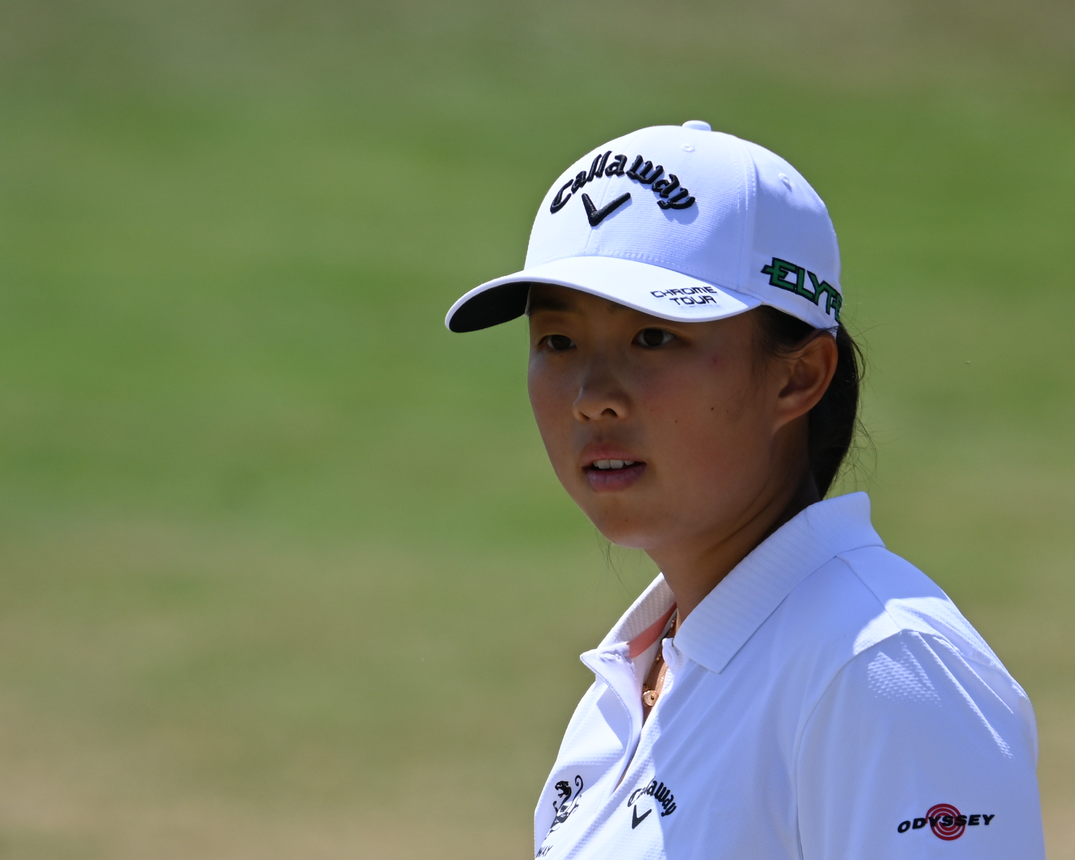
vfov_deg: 1.3
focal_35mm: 1233
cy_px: 691
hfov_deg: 1.6
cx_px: 543
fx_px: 39226
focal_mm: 400
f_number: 5.6
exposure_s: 1/640
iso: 100
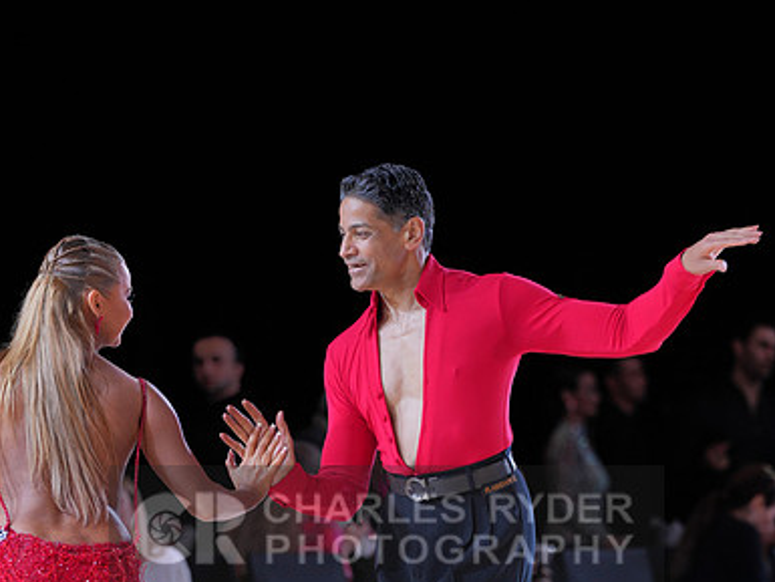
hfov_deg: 6.8
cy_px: 534
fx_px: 6495
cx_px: 388
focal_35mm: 290
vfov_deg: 5.1
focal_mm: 200
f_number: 4
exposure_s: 1/400
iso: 800
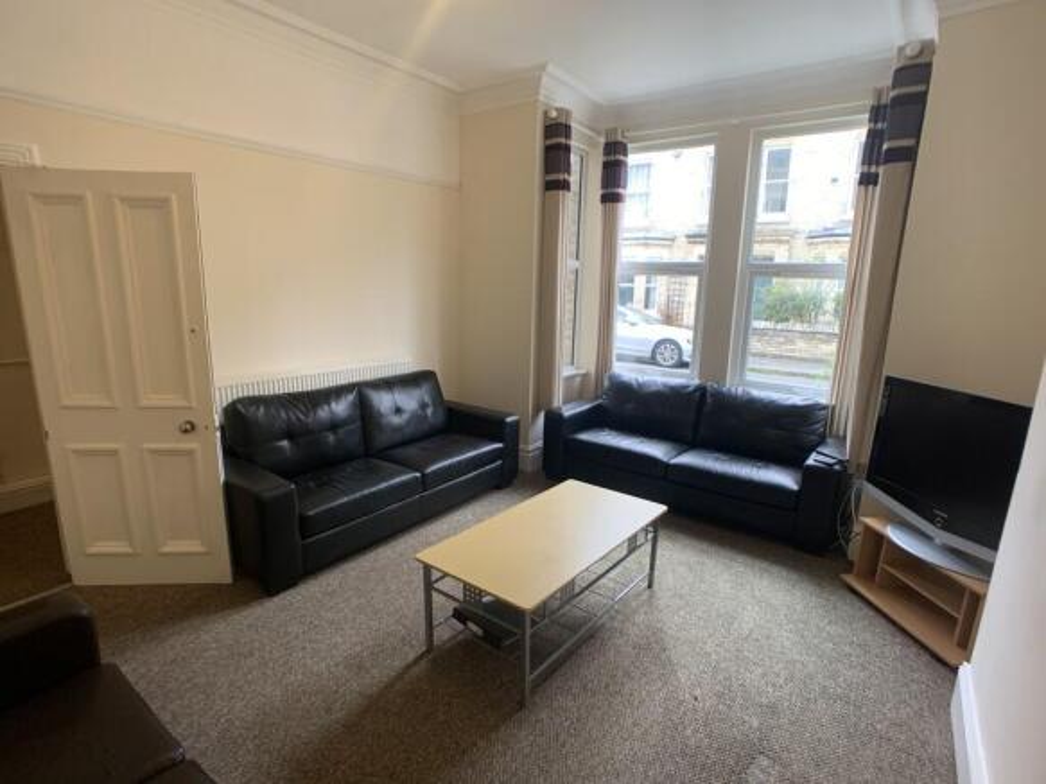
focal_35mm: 26
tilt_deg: -11.8
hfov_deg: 67.3
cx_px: 523
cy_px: 392
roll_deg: +0.2
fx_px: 785
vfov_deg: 53.0
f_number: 1.8
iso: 64
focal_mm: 4.25
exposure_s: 1/50
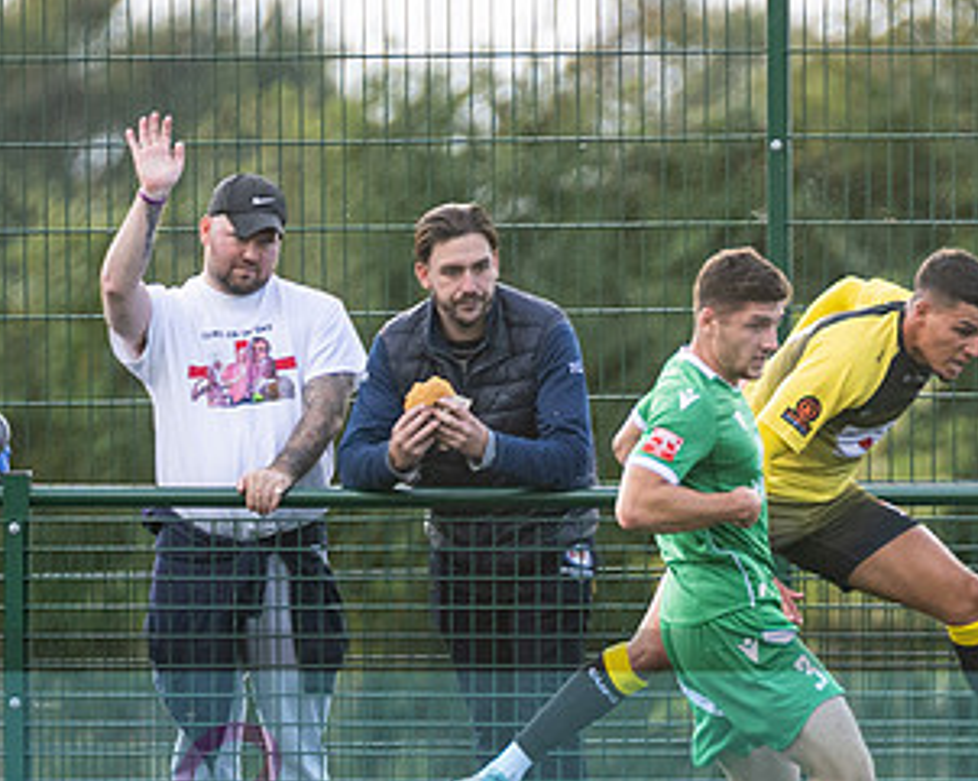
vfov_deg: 1.1
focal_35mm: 1414
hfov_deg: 1.4
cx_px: 429
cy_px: 870
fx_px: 40889
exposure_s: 1/1600
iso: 400
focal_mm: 300
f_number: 4
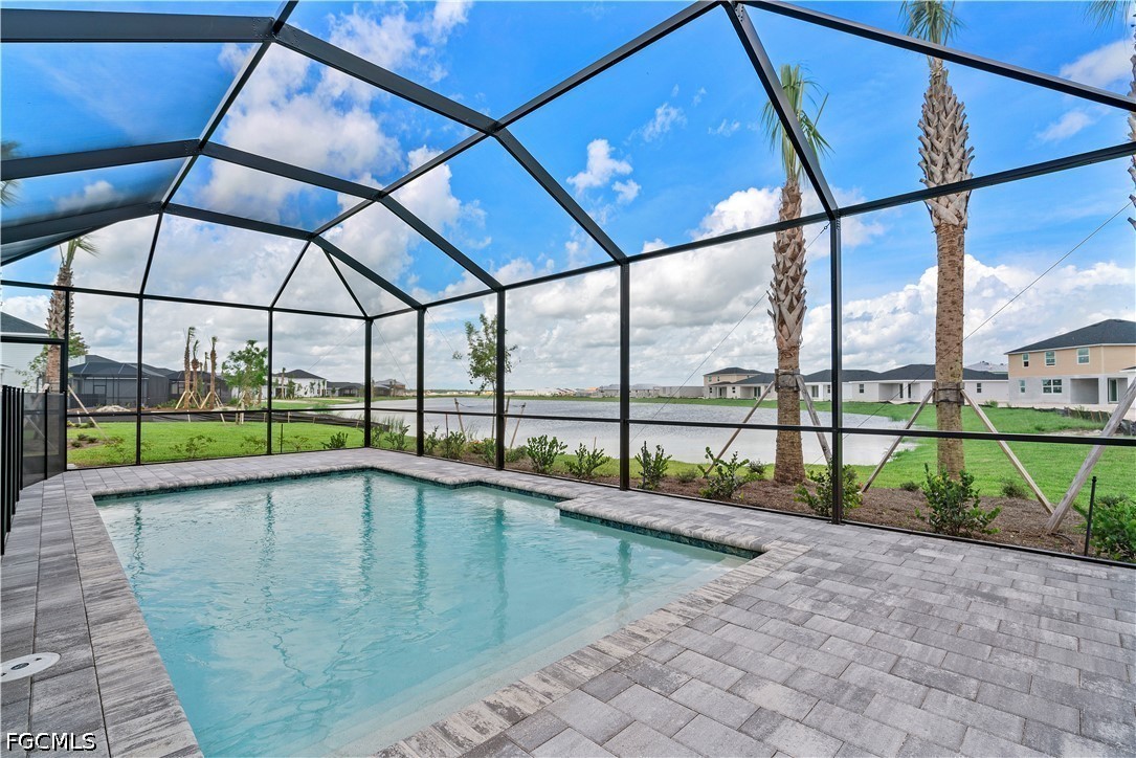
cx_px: 568
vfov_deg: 59.5
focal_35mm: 21
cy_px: 379
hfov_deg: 81.2
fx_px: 663
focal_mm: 21
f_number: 11
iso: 160
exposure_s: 1/200
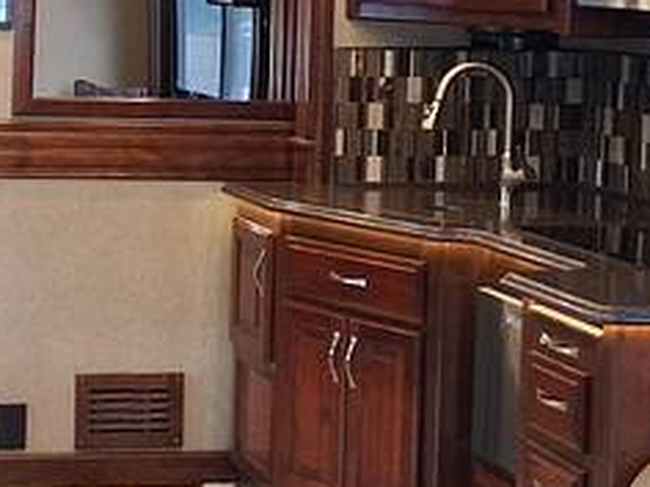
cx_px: -3
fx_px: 2066
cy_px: 52
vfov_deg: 13.3
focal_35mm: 110
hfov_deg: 17.5
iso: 320
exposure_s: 1/60
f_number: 1.8
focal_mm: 3.98
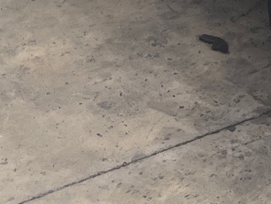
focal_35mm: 142
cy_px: -246
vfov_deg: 9.5
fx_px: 1112
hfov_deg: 13.2
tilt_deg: -17.0
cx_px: 403
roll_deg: -0.1
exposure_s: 1/2747
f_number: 1.6
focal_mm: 4.2
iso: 32
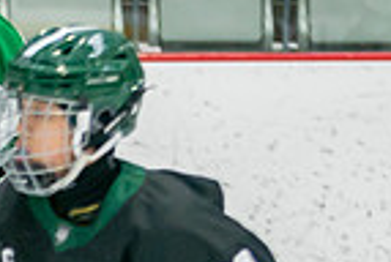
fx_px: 8468
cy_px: 559
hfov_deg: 2.6
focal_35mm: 778
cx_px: -159
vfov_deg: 1.8
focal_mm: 115
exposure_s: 1/640
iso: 800
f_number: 3.2
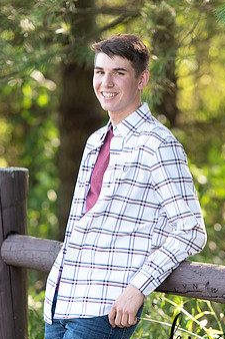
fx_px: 1877
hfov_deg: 6.9
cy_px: 177
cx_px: 133
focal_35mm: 200
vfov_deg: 10.3
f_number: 3.2
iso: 400
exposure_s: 1/250
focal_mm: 150
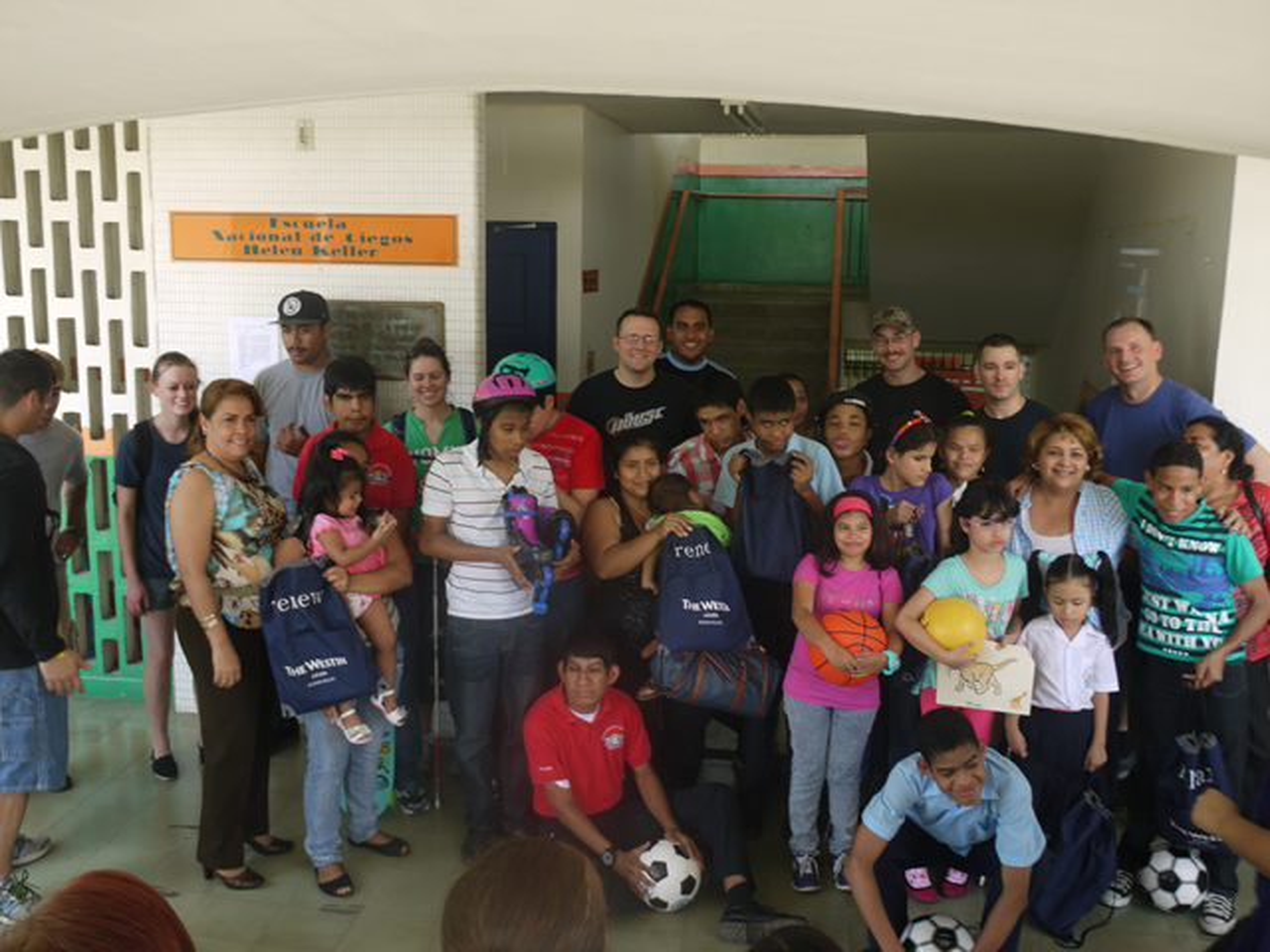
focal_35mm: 34
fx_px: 1247
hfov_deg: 54.0
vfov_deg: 41.8
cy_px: 476
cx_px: 635
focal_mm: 17
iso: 100
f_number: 3.8
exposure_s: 1/50
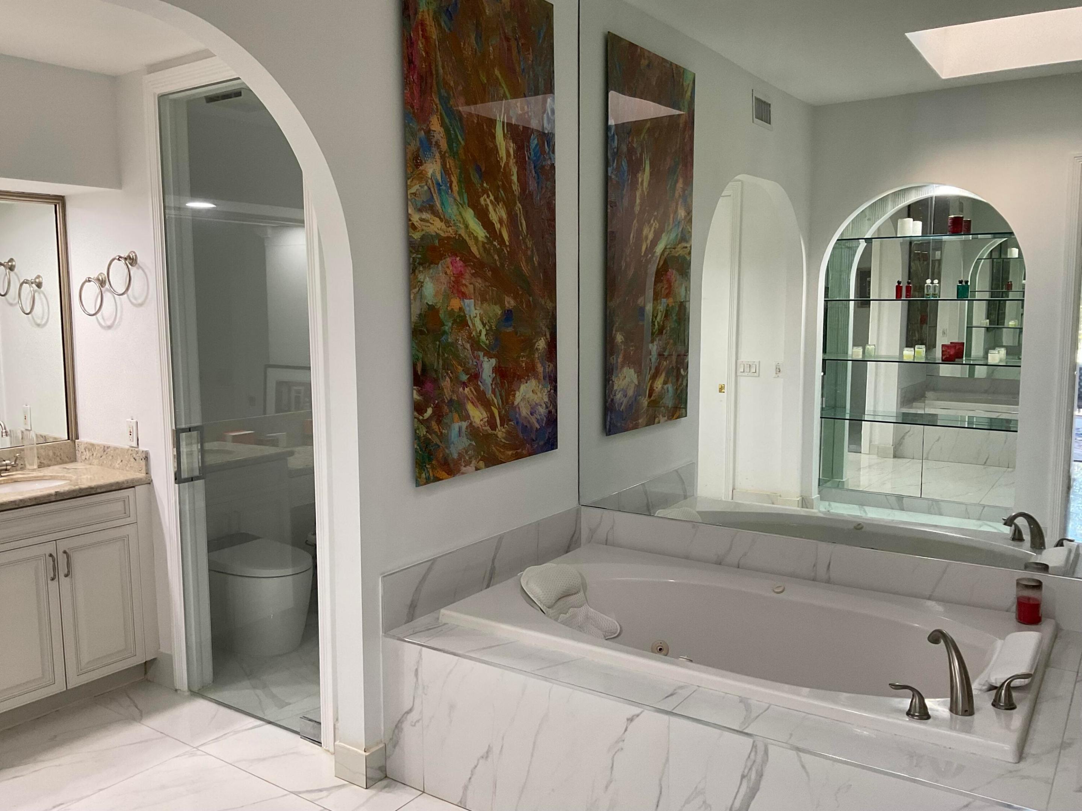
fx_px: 906
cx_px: 541
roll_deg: +0.0
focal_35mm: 29
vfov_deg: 48.2
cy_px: 406
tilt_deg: -7.0
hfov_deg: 61.7
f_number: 1.8
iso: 64
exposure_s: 1/60
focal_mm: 3
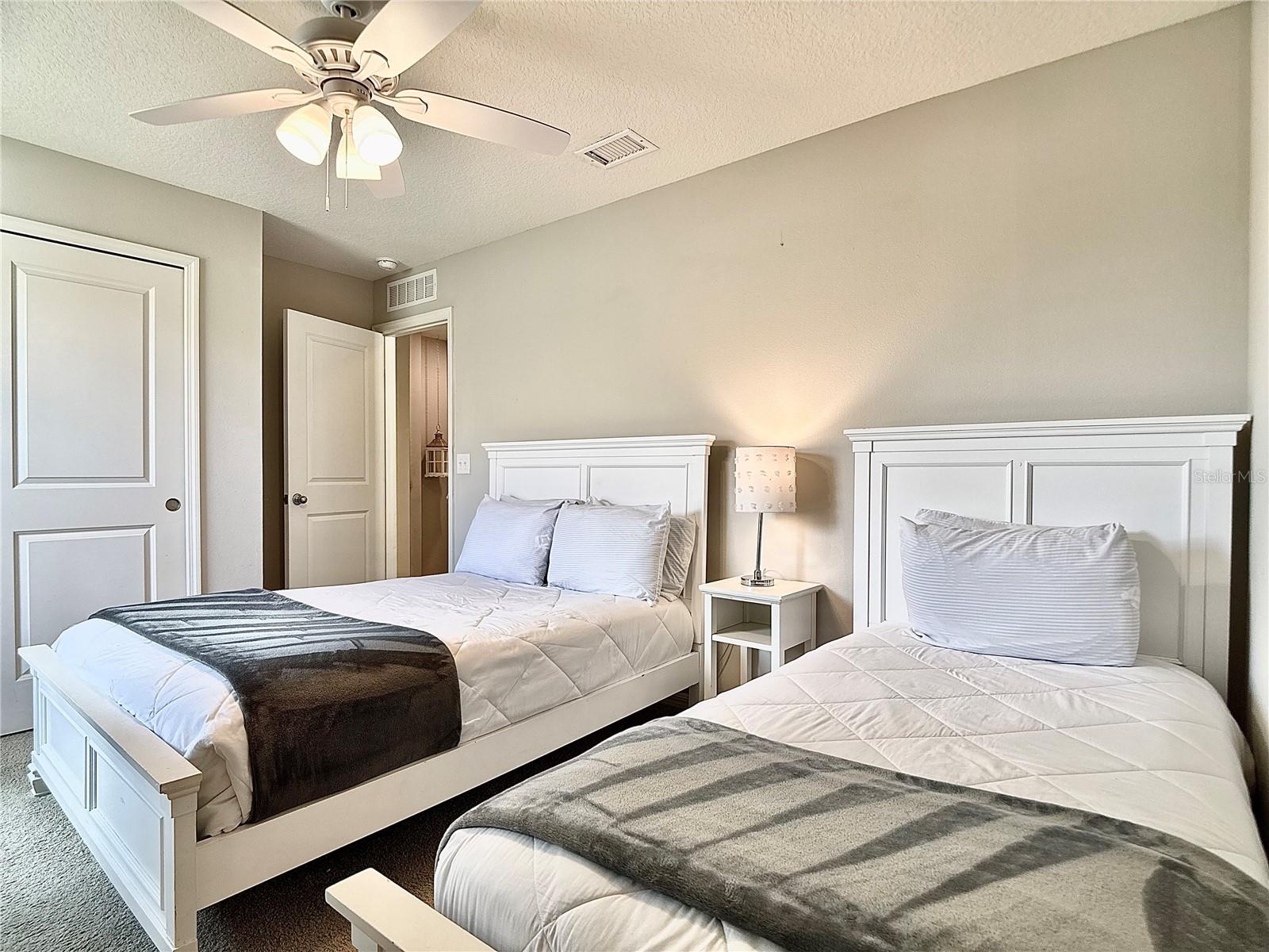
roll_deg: +0.1
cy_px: 476
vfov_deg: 56.8
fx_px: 880
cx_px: 634
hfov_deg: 71.6
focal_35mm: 24
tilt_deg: -0.3
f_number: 1.78
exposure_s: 1/120
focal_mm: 6.76
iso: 100
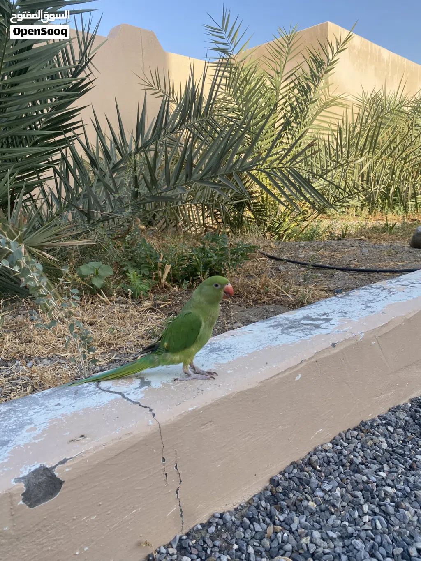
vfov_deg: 67.3
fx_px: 422
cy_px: 280
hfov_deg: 53.1
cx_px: 210
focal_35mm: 26
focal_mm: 4.25
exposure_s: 1/898
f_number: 1.8
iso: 32
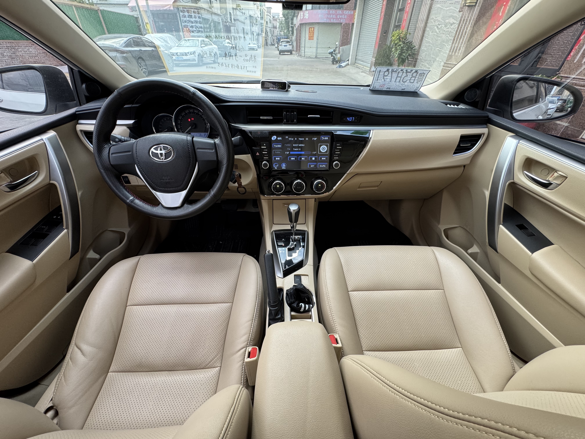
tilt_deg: -36.9
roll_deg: -0.9
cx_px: 292
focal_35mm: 14
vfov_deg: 85.7
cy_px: 220
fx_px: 237
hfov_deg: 102.1
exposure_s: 1/99
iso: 160
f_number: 2.2
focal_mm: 2.22
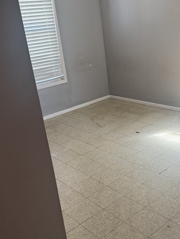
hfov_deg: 35.8
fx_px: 277
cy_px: 127
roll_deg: +8.3
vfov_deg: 46.8
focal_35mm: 40
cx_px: 109
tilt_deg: -18.3
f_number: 1.78
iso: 200
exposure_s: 1/67
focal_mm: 6.76
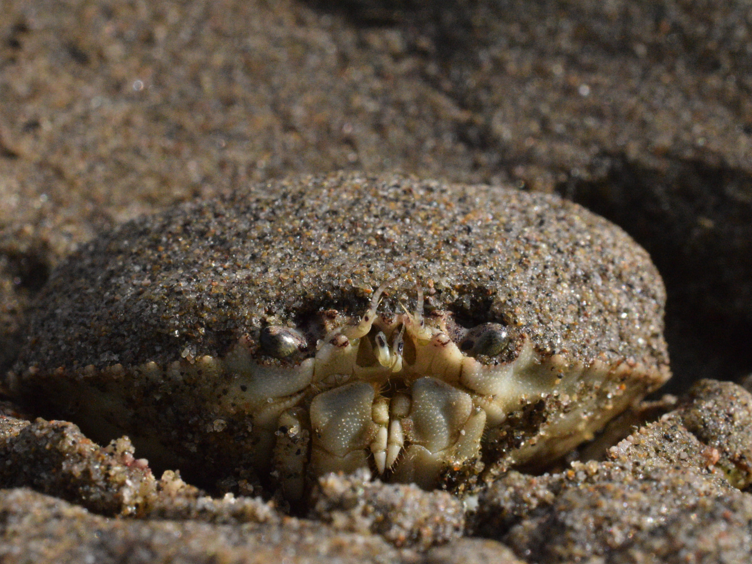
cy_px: 282
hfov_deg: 29.8
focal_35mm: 65
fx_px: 1412
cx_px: 338
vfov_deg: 22.6
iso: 6400
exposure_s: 1/2000
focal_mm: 40
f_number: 25
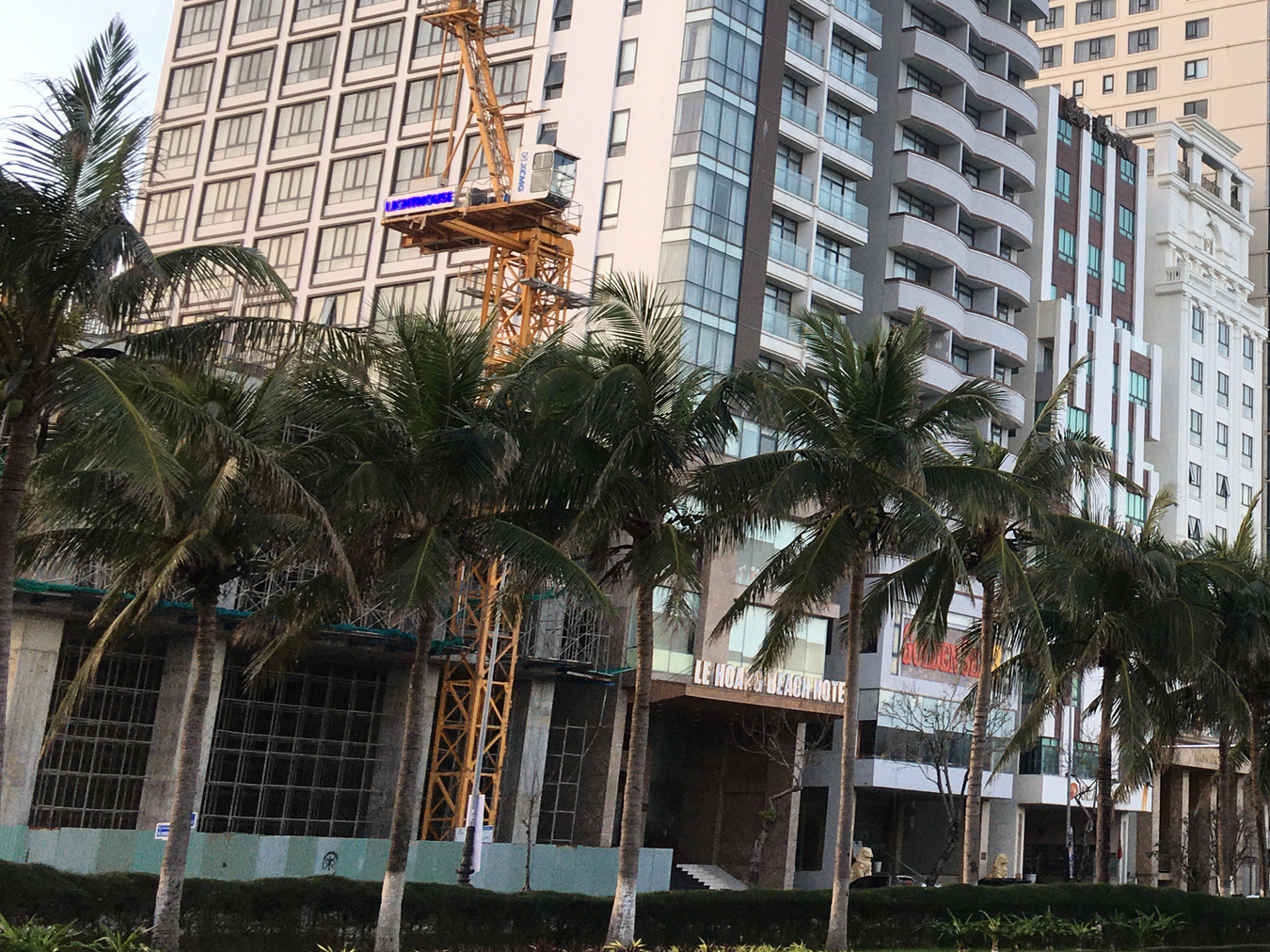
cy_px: 219
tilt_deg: +19.4
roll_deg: -1.5
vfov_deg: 26.2
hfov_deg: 32.7
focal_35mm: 55
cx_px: 1199
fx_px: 2017
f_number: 2.2
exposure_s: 1/100
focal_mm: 4.15
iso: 32
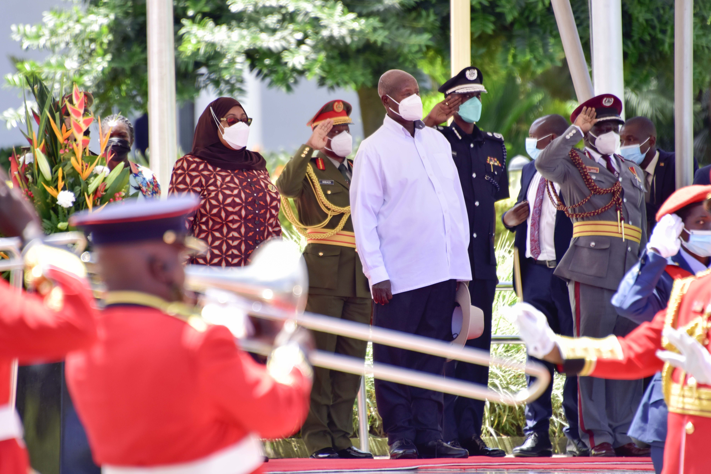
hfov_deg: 6.9
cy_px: 237
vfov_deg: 4.6
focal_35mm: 300
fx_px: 5927
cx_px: 356
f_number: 5.6
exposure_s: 1/400
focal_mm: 300
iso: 400
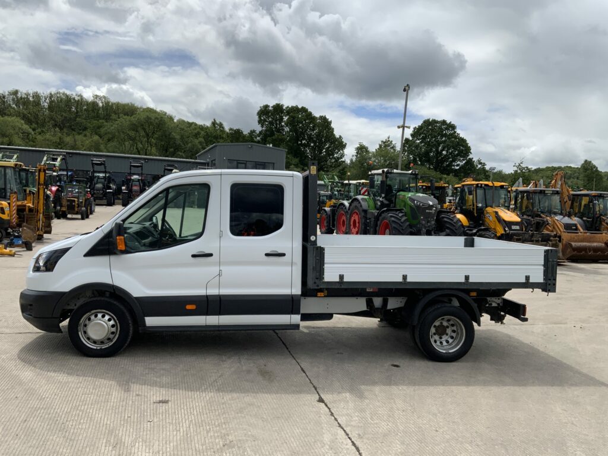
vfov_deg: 48.2
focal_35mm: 29
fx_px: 509
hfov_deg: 61.7
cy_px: 228
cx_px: 304
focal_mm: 3
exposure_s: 1/3322
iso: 20
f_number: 1.8
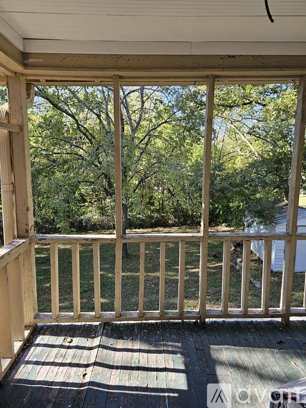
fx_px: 271
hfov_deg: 58.9
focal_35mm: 23
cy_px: 204
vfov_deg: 73.9
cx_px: 153
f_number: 1.7
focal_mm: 6.3
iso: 25
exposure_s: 1/120
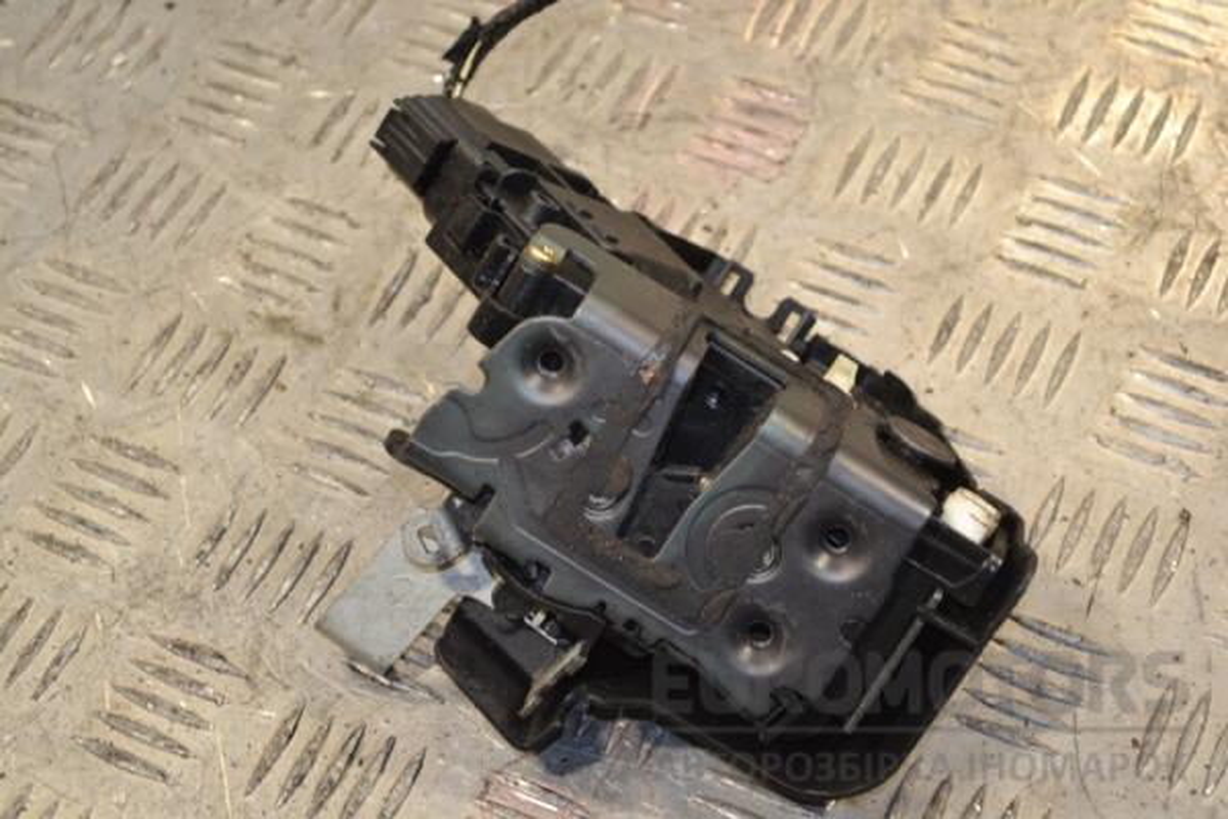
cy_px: 410
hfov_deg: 24.6
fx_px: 2814
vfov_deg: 16.6
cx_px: 614
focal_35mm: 82
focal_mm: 55
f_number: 5.6
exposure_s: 1/60
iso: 400
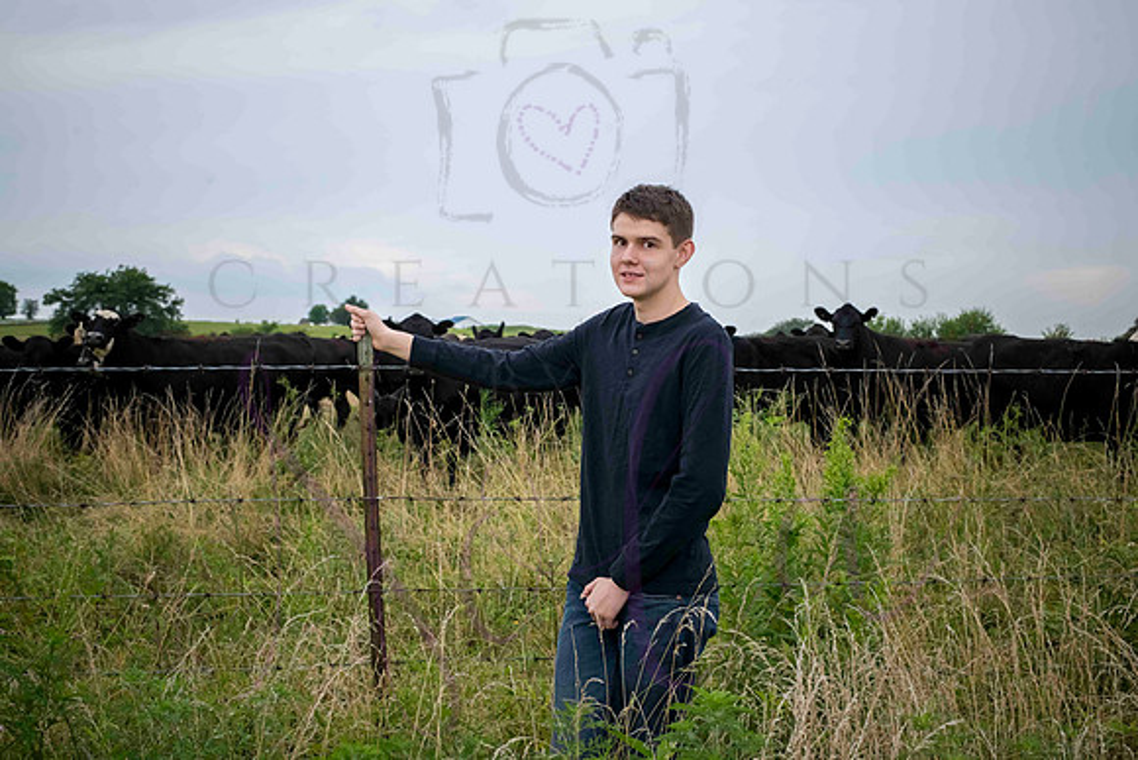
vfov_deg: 27.0
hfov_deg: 39.6
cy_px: 380
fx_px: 1581
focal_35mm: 50
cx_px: 569
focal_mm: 50
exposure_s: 1/320
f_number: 8
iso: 640
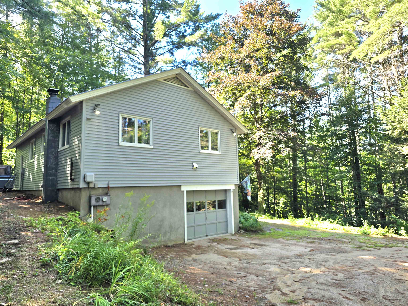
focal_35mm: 23
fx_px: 271
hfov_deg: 73.9
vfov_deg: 58.9
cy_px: 153
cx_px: 204
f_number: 1.7
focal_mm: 6.3
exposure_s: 1/182
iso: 20
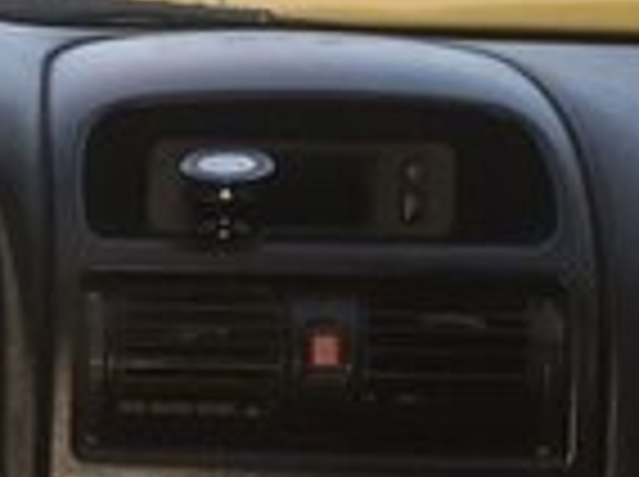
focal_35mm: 135
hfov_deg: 13.8
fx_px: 2488
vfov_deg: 10.8
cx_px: -297
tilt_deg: -12.1
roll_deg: -1.1
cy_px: 542
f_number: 2.2
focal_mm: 4.15
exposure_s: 1/17
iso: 100
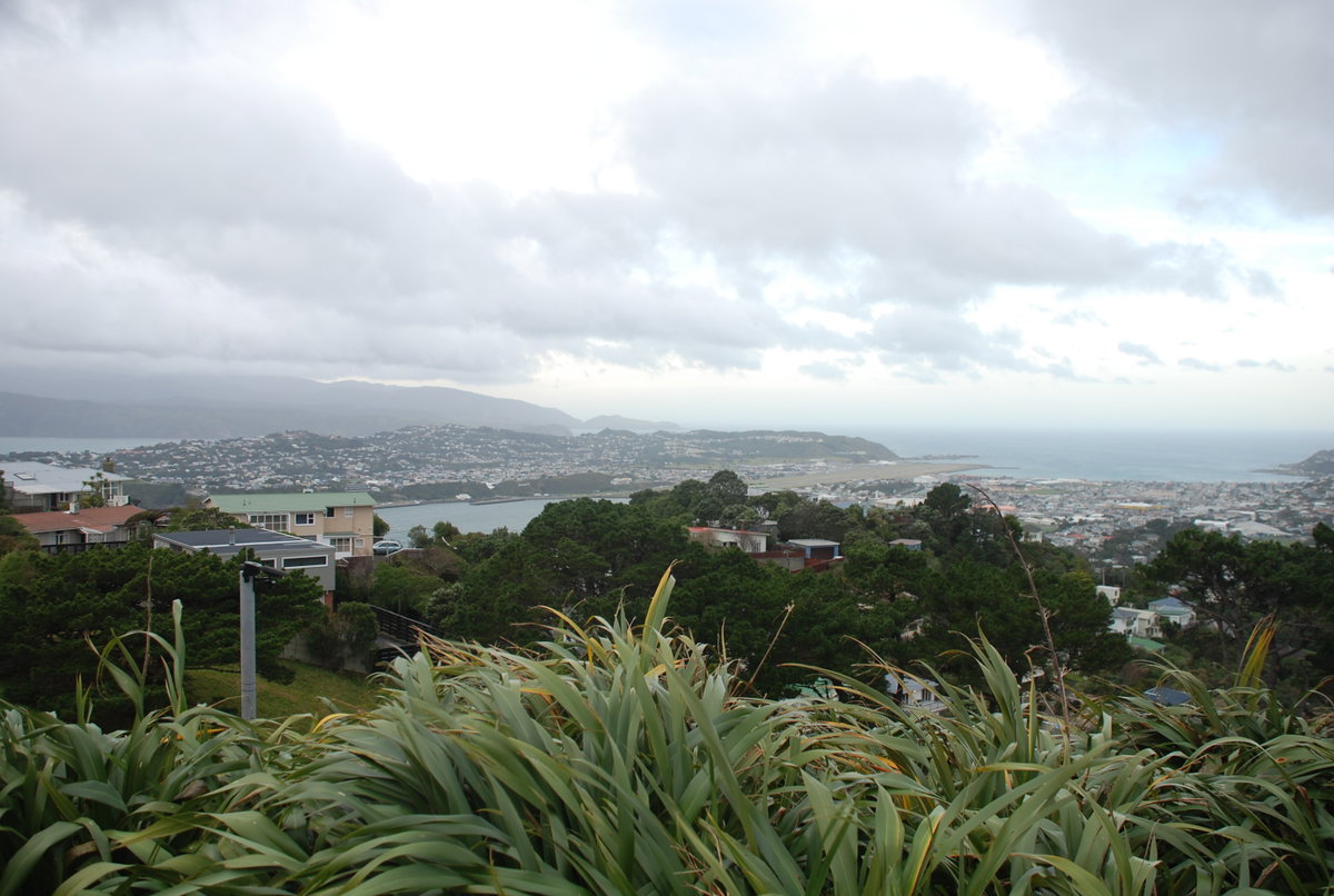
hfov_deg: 61.8
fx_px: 1114
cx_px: 667
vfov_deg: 43.8
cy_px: 448
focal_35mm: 30
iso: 200
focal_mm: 20
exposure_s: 1/60
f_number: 4
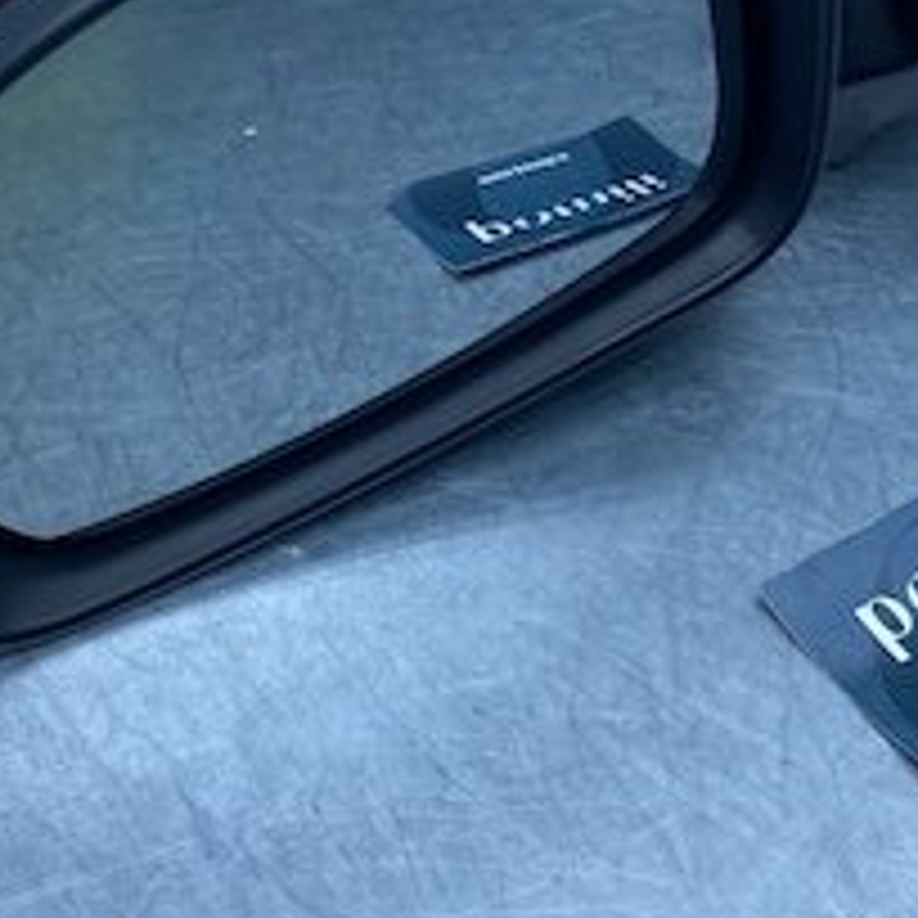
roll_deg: -6.2
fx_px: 2160
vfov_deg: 23.6
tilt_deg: -38.4
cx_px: 472
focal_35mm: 72
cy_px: 153
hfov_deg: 24.0
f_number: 1.8
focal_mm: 4.25
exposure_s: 1/877
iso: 32
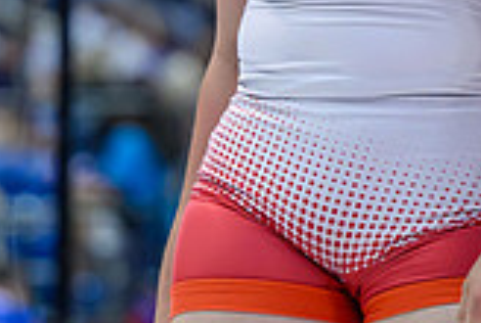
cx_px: 372
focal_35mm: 526
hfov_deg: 3.9
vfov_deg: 2.6
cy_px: -223
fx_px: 7041
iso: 3200
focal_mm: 120
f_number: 2.8
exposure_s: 1/800
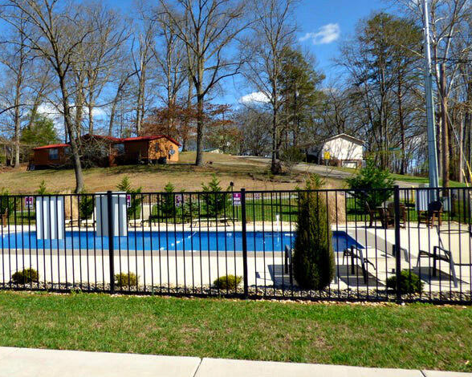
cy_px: 186
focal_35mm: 34
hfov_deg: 52.3
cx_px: 177
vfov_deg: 43.3
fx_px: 475
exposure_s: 1/1300
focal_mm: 4.25
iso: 100
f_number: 3
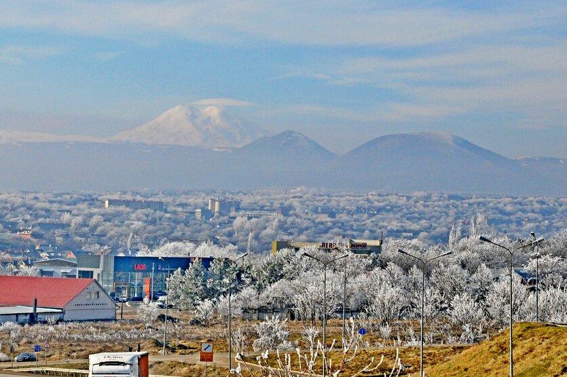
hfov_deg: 12.7
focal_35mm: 162
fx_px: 2545
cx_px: 200
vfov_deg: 8.5
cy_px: 175
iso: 1000
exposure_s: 1/1000
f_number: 13
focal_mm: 75
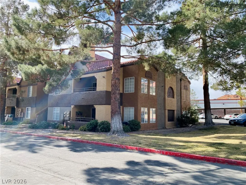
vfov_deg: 53.1
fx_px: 185
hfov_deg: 67.3
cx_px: 123
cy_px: 92
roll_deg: -1.2
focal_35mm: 26
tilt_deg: +5.3
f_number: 1.8
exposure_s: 1/905
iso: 32
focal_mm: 4.25
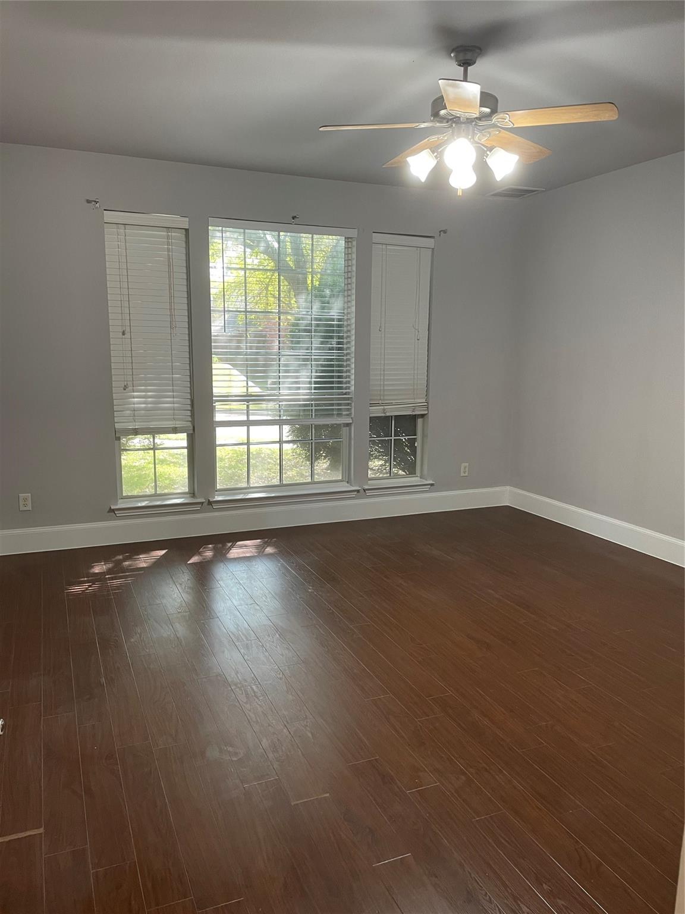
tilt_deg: -8.8
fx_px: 686
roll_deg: +0.4
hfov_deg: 53.1
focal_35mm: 26
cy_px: 457
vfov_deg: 67.3
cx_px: 342
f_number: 1.6
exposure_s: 1/60
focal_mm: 4.2
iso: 125
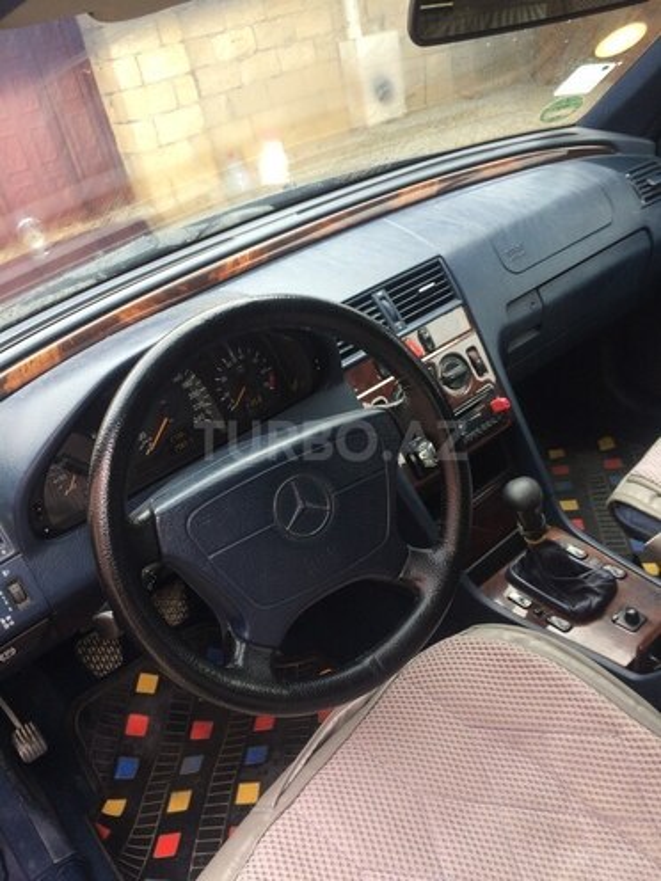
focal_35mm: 29
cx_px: 330
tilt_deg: -32.5
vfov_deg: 61.7
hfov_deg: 48.2
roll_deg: +10.9
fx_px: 738
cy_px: 440
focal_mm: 4.15
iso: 50
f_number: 2.2
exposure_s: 1/50
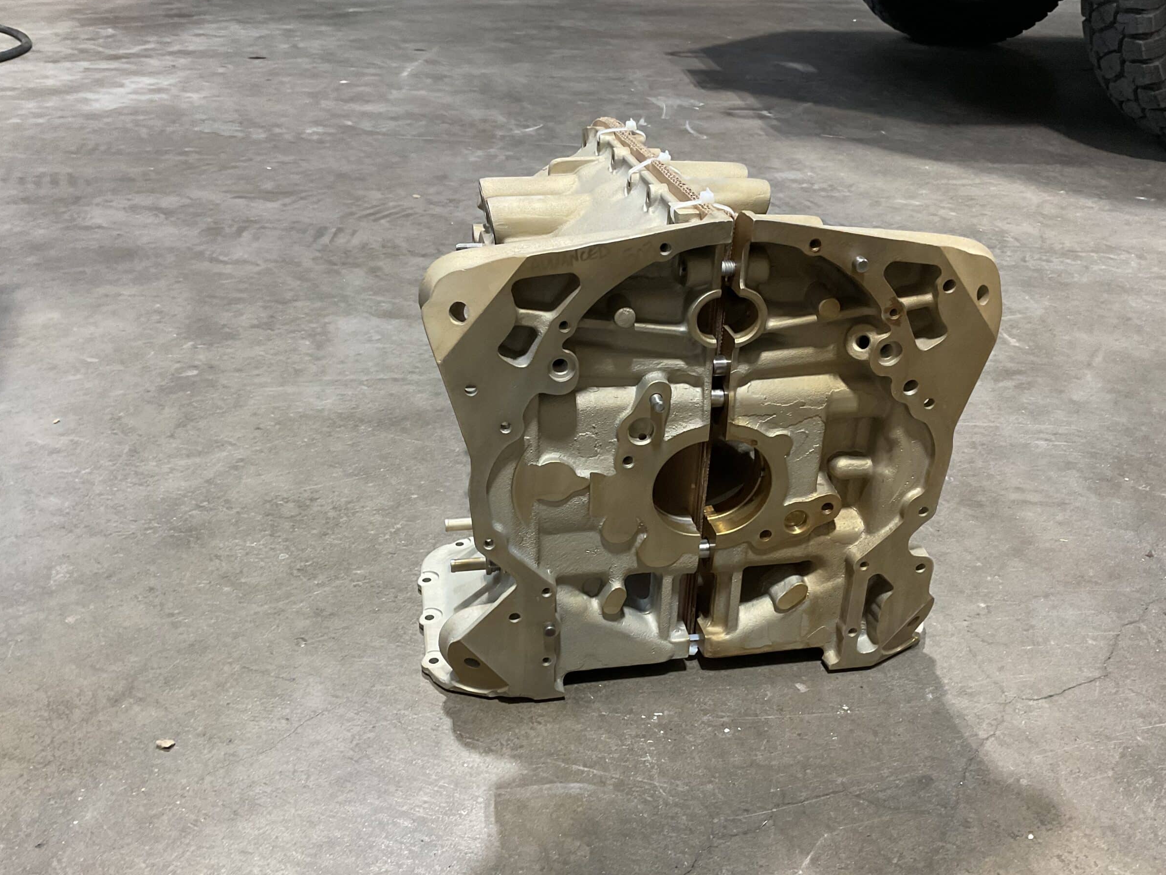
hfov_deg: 58.3
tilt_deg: -29.6
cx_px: 620
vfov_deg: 45.4
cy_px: 463
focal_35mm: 31
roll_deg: -1.8
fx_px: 1044
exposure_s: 1/60
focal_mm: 3
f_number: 1.8
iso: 160
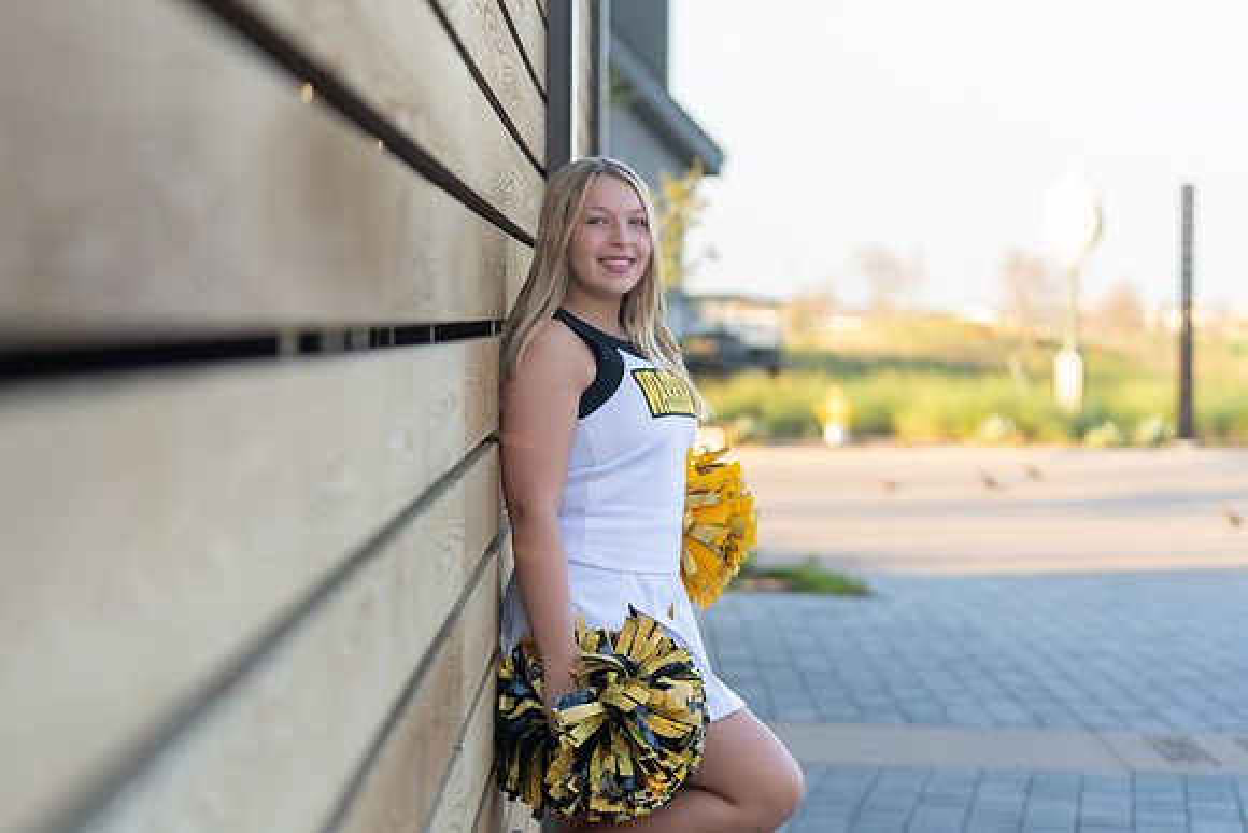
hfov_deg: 26.0
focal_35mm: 78
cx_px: 624
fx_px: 2705
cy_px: 416
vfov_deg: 17.5
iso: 200
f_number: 2.8
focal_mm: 74
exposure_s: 1/320
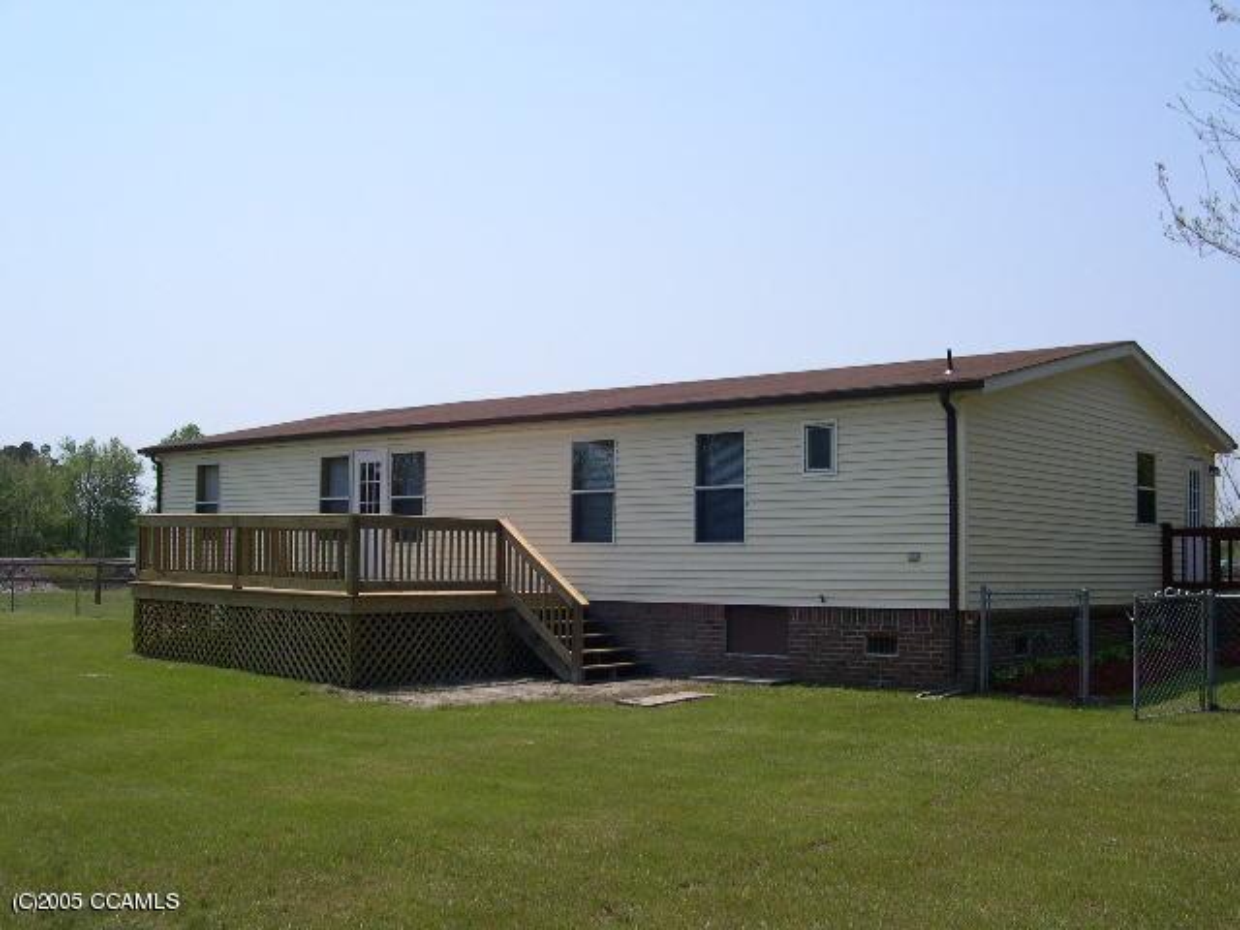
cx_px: 620
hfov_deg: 49.0
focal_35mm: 38
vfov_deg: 37.7
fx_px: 1361
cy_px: 465
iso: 100
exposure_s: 1/269
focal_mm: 8
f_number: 7.6
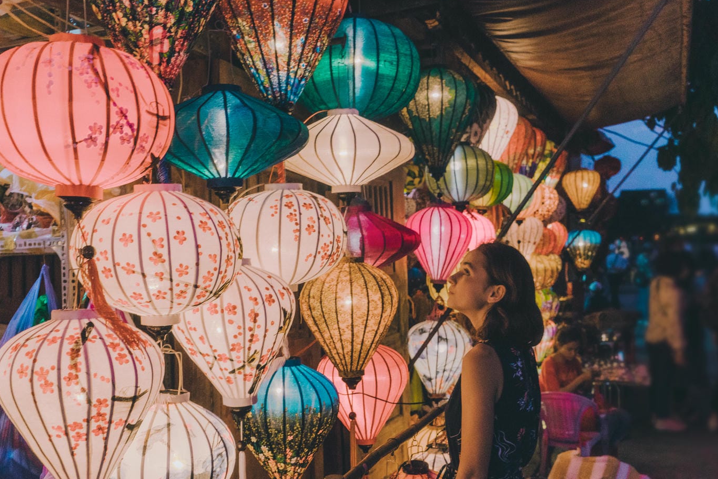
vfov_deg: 37.8
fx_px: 698
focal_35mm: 35
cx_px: 366
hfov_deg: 54.4
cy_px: 272
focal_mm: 30
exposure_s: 1/60
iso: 4000
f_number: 4
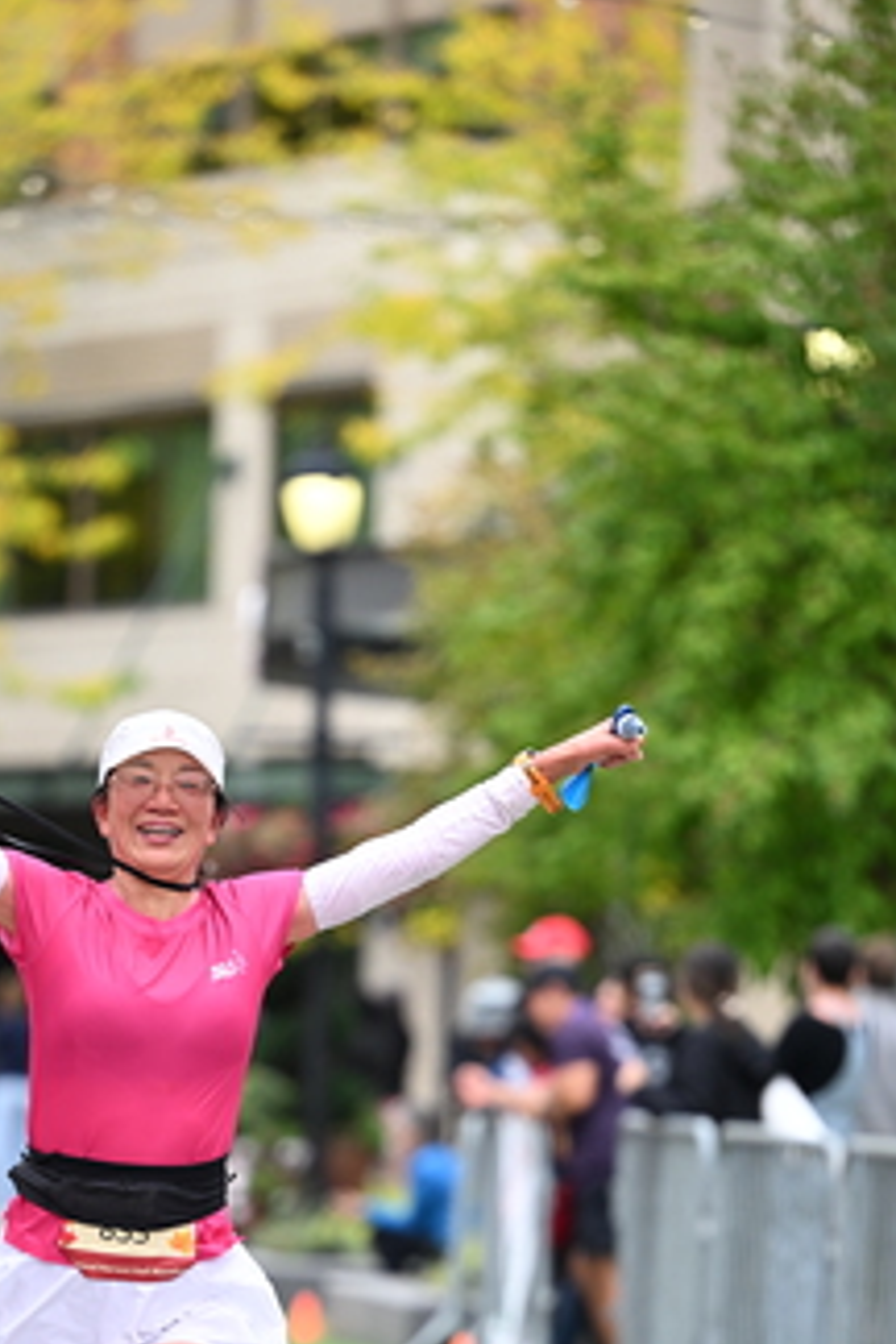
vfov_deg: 8.1
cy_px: 1054
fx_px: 9519
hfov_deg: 5.4
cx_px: 239
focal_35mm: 255
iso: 640
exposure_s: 1/1600
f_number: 2.8
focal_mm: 150
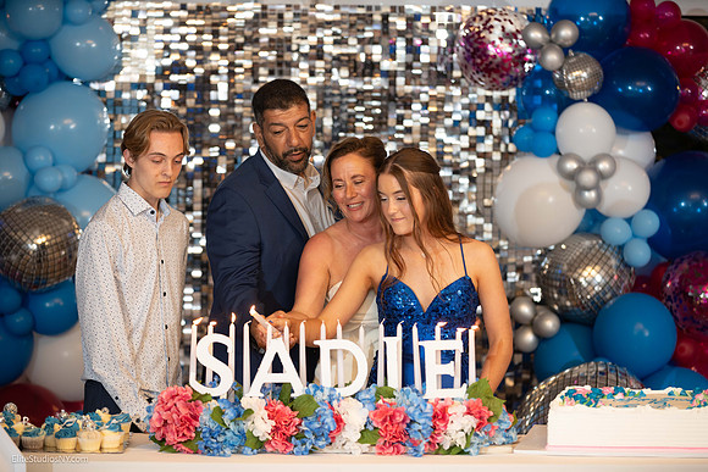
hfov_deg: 15.8
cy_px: 236
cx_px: 354
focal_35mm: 130
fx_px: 2557
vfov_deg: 10.6
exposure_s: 1/125
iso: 800
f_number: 2.8
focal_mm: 130
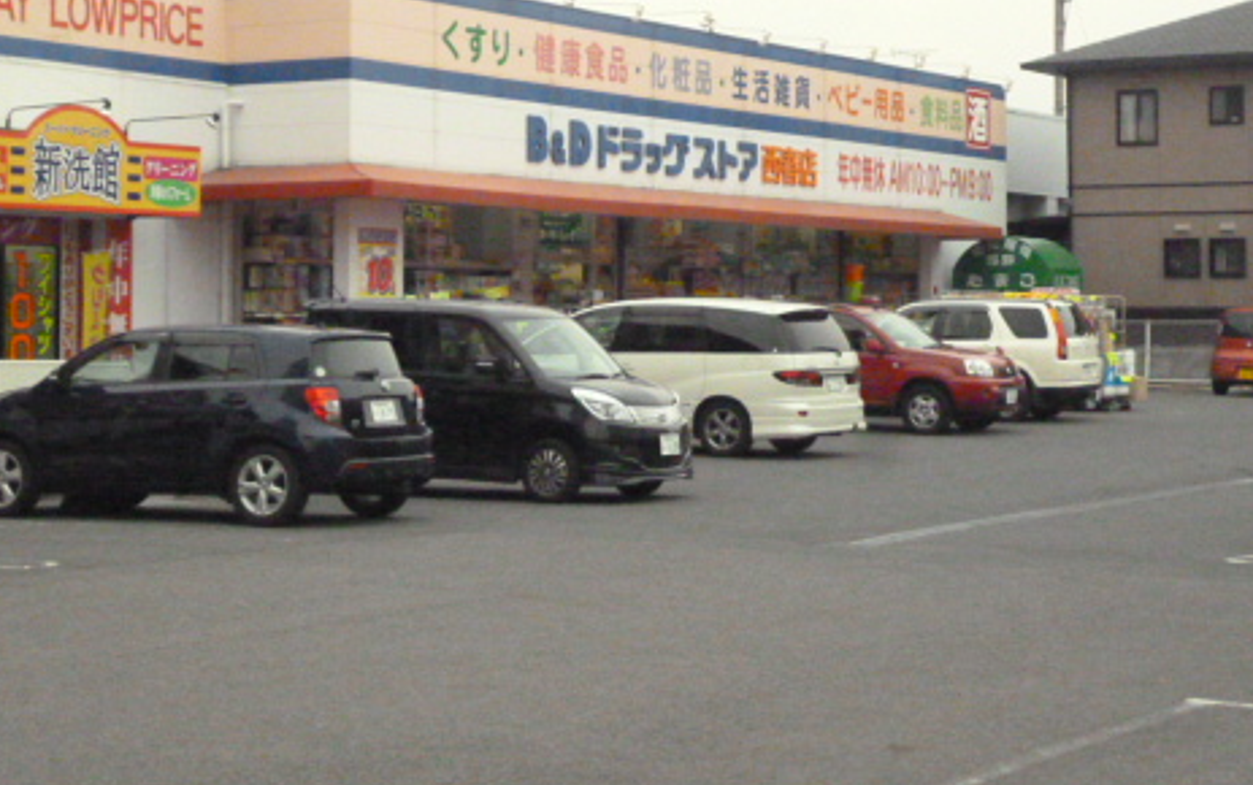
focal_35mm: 82
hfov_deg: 25.2
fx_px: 2802
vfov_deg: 15.8
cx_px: 522
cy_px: 152
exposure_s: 1/200
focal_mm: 10
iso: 1600
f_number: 13
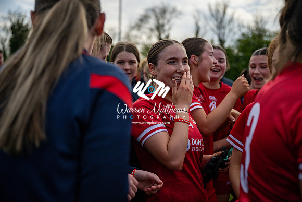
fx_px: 411
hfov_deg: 40.3
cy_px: 101
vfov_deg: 27.5
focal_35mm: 49
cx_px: 151
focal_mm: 49
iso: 125
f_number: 2.8
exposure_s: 1/8000
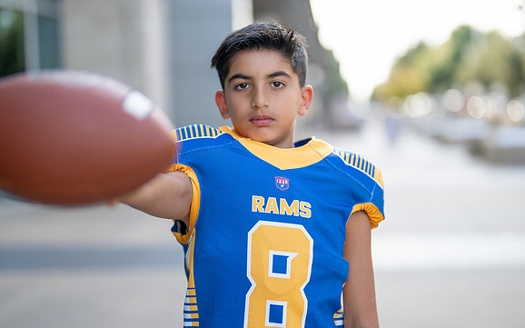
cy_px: 157
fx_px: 958
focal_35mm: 67
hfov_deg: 30.6
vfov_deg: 19.4
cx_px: 274
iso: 125
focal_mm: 50
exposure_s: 1/1600
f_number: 1.2
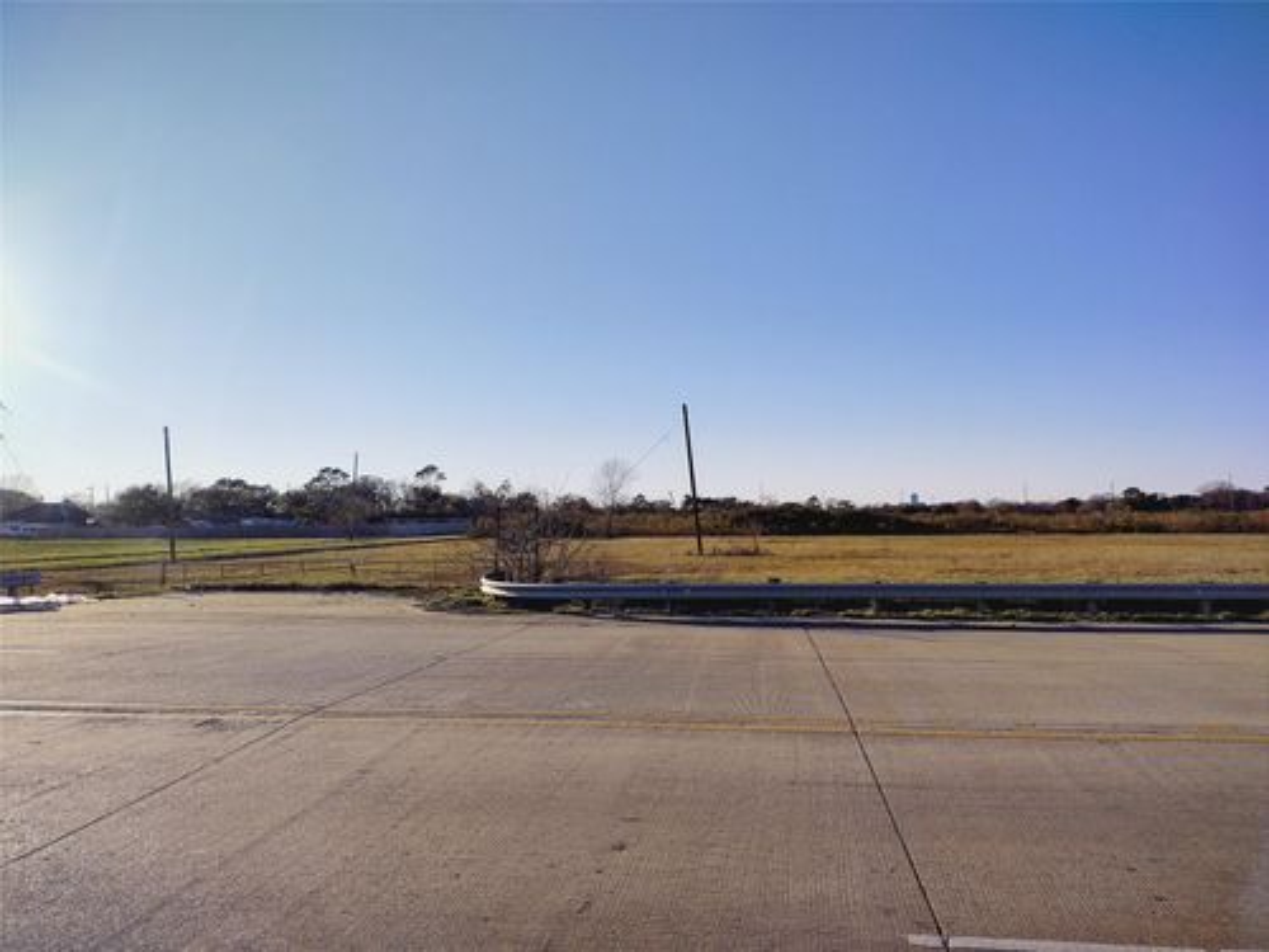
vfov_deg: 51.4
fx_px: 990
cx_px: 634
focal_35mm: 27
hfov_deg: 65.3
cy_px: 476
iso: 100
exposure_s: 1/3300
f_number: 1.7
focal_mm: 4.71
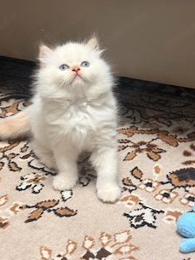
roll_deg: +5.7
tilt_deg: -23.0
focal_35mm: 63
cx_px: 76
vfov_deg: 30.6
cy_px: 107
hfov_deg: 23.3
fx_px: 473
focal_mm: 6.76
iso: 320
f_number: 1.78
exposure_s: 1/33
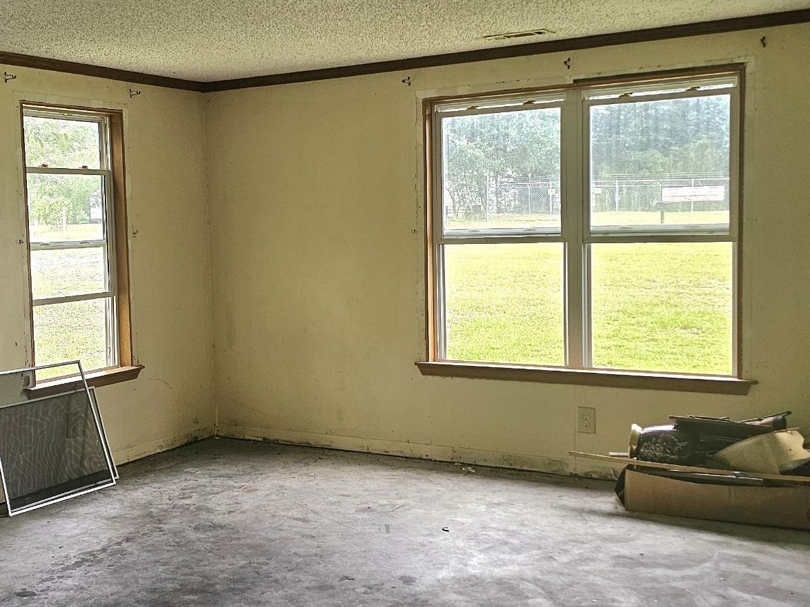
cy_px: 306
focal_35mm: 47
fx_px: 1100
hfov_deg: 39.5
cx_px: 213
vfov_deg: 30.9
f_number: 1.7
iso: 200
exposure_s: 1/120
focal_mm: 6.3
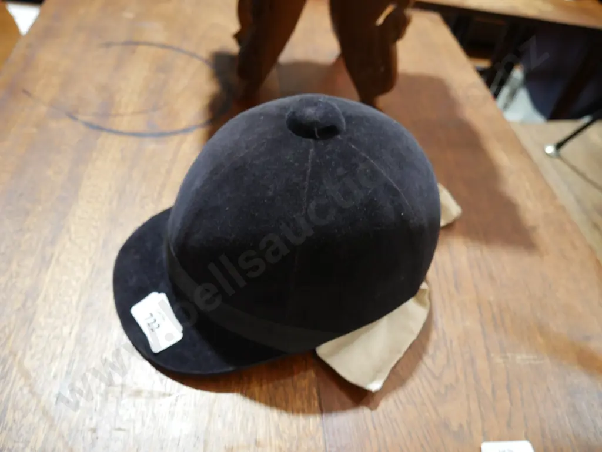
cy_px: 226
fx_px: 487
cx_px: 301
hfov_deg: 63.4
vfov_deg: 49.8
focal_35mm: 28
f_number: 3.5
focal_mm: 14
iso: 640
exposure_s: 1/60
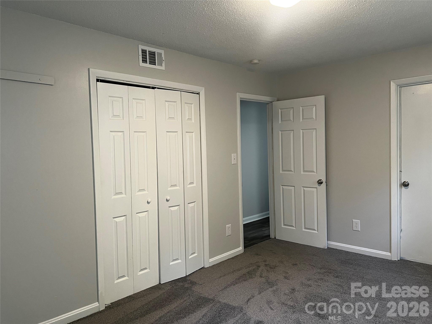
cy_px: 162
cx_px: 216
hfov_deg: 67.3
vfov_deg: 53.1
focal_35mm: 26
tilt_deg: -3.8
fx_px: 324
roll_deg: +1.3
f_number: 1.5
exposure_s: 1/60
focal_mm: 5.7
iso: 125
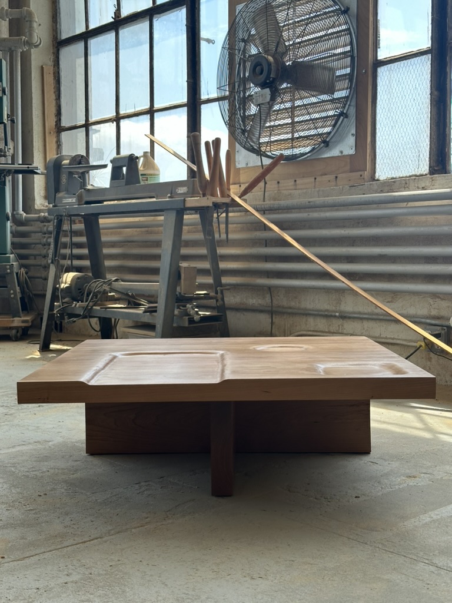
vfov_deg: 39.7
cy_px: 302
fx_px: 836
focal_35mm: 48
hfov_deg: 30.3
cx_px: 226
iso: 64
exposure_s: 1/564
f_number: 1.78
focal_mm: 6.86
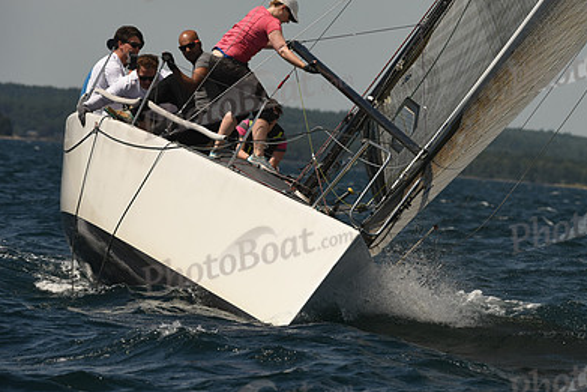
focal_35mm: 401
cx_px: 432
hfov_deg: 5.1
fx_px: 6541
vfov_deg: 3.4
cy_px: 158
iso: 250
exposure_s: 1/1000
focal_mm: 270
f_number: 8
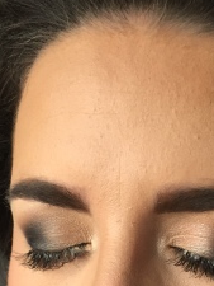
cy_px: 291
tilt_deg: -19.9
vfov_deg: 27.5
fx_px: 544
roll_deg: -0.5
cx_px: 110
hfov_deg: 22.3
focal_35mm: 66
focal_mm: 4.15
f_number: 2.2
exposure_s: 1/30
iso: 50
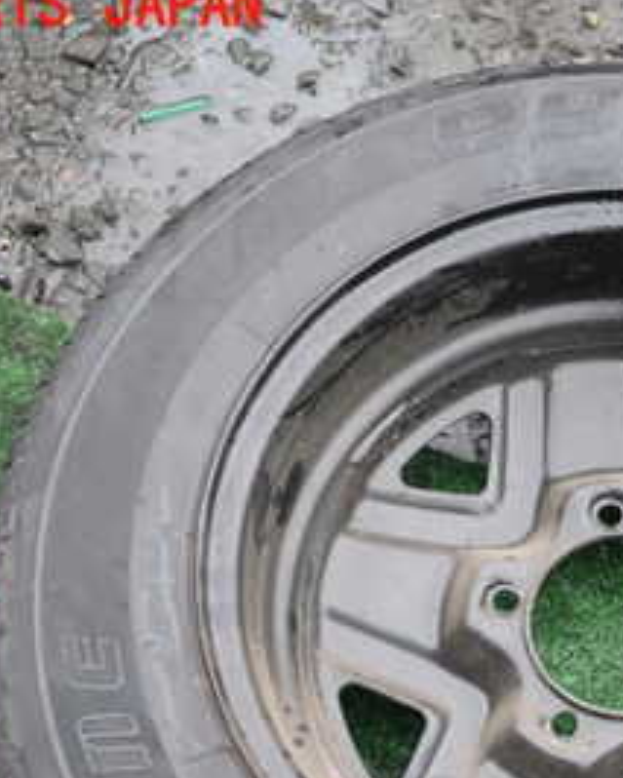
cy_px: 629
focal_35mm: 66
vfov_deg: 28.1
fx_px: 1520
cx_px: 608
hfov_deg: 22.4
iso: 100
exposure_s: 1/100
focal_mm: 5.4
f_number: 2.3
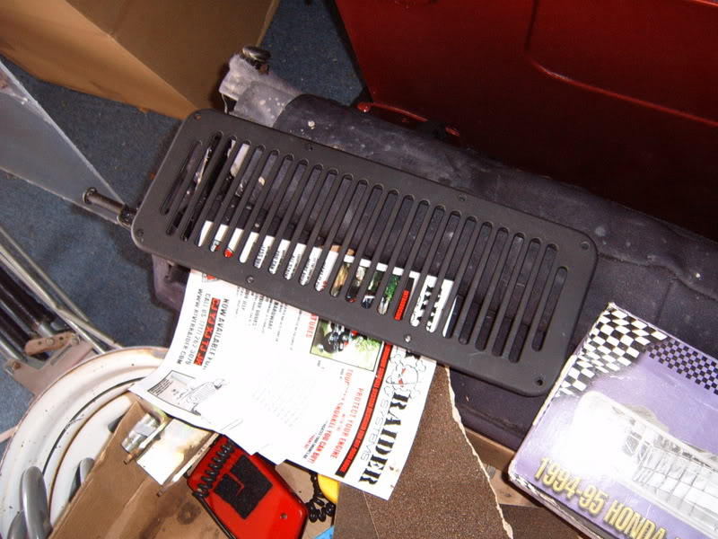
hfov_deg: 50.1
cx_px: 359
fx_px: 767
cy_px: 270
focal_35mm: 37
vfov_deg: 38.7
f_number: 2.9
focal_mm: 6.2
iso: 141
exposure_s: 1/30
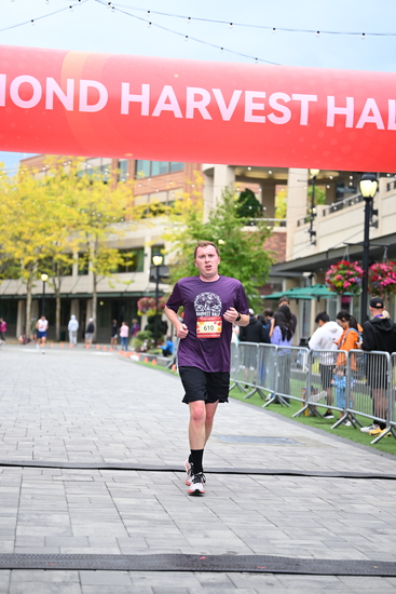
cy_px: 297
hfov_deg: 19.5
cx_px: 198
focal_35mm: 70
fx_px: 1154
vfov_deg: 28.8
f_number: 2.8
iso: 800
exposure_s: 1/2000
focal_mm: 70
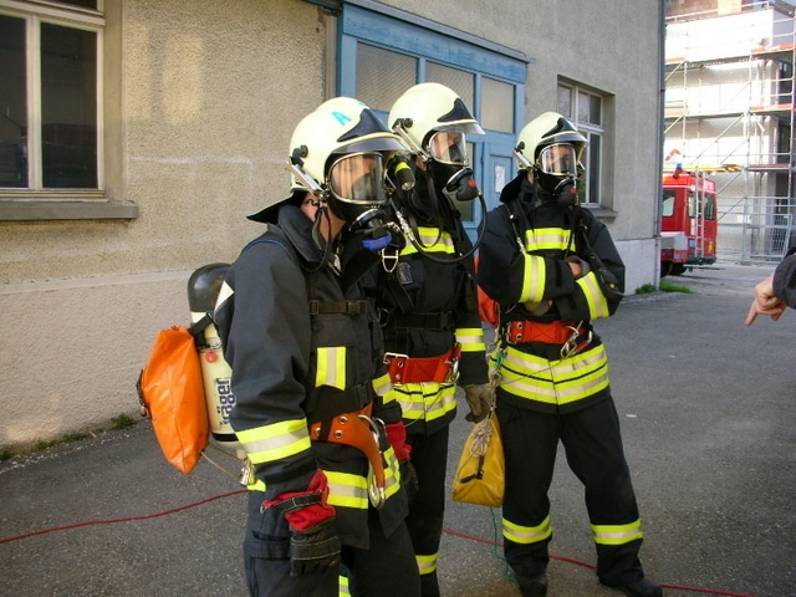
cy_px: 298
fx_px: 805
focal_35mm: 35
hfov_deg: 52.6
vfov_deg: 40.7
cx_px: 398
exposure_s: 1/152
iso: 50
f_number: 3
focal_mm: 5.8
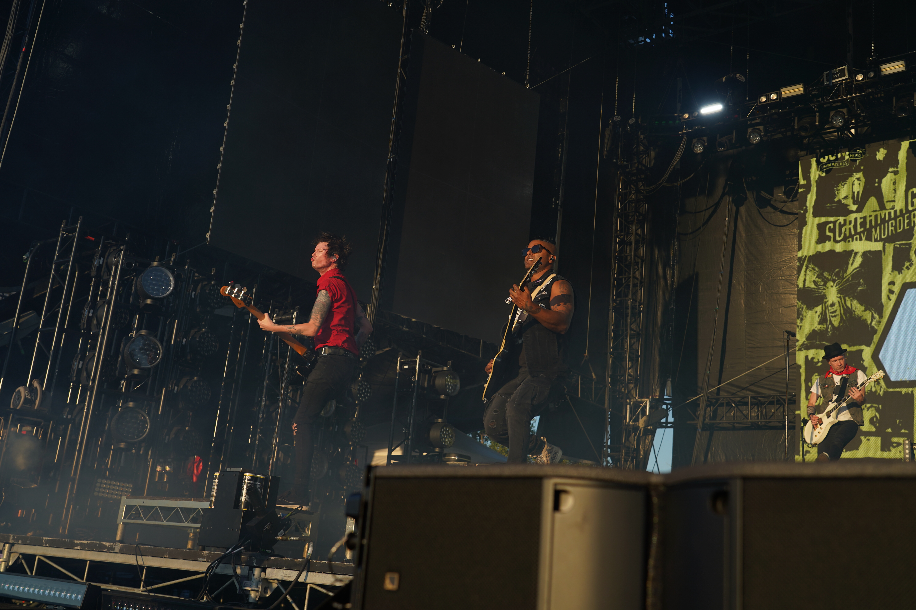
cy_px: 305
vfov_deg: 35.1
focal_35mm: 38
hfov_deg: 50.7
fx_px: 967
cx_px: 458
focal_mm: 38
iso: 100
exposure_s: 1/250
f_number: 5.6
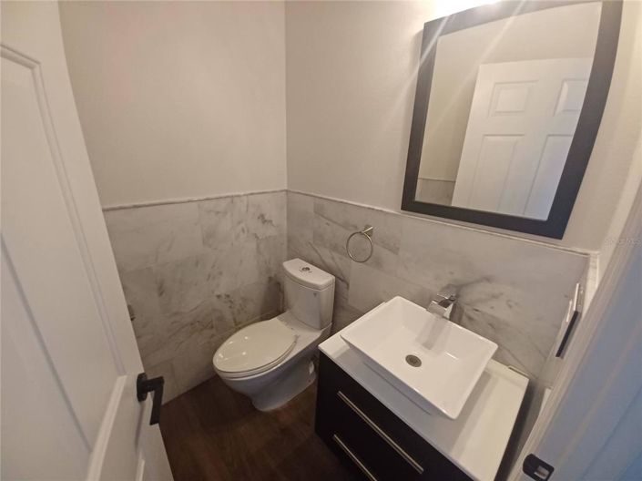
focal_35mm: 13
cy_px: 240
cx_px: 321
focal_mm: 1.42
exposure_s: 1/30
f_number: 2.2
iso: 160
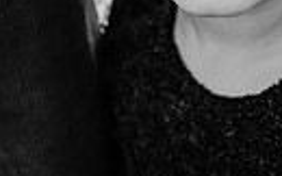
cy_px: -136
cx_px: 243
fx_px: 837
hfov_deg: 18.9
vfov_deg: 11.2
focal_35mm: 109
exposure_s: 1/1250
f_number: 2.5
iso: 200
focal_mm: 24
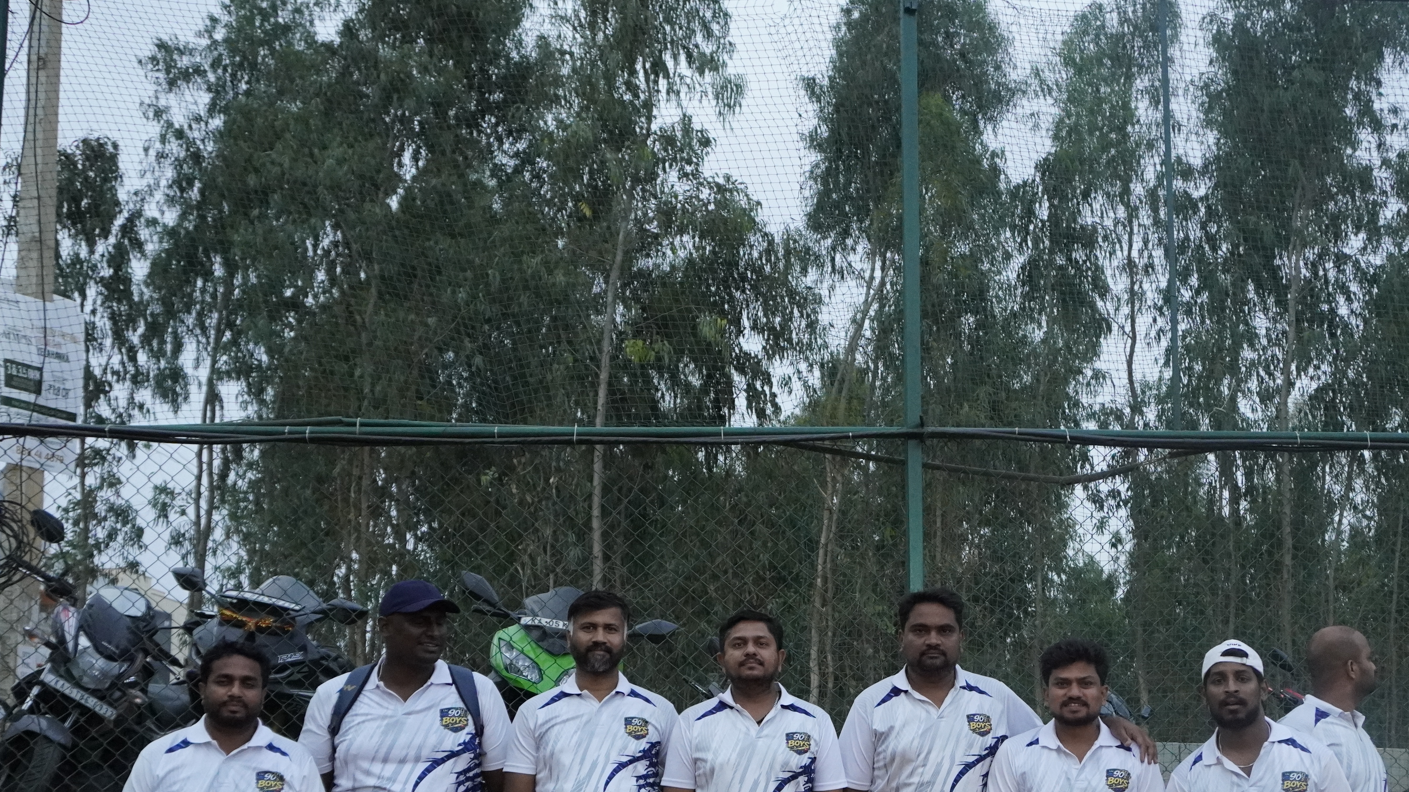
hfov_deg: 47.1
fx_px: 1597
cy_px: 671
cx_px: 890
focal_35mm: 43
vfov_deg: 27.1
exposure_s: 1/1000
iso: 3200
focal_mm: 19
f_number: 4.5
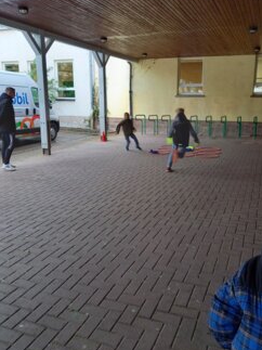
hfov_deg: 45.4
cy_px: 166
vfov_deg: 58.3
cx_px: 144
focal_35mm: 31
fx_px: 313
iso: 200
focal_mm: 4.65
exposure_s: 1/50
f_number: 1.8
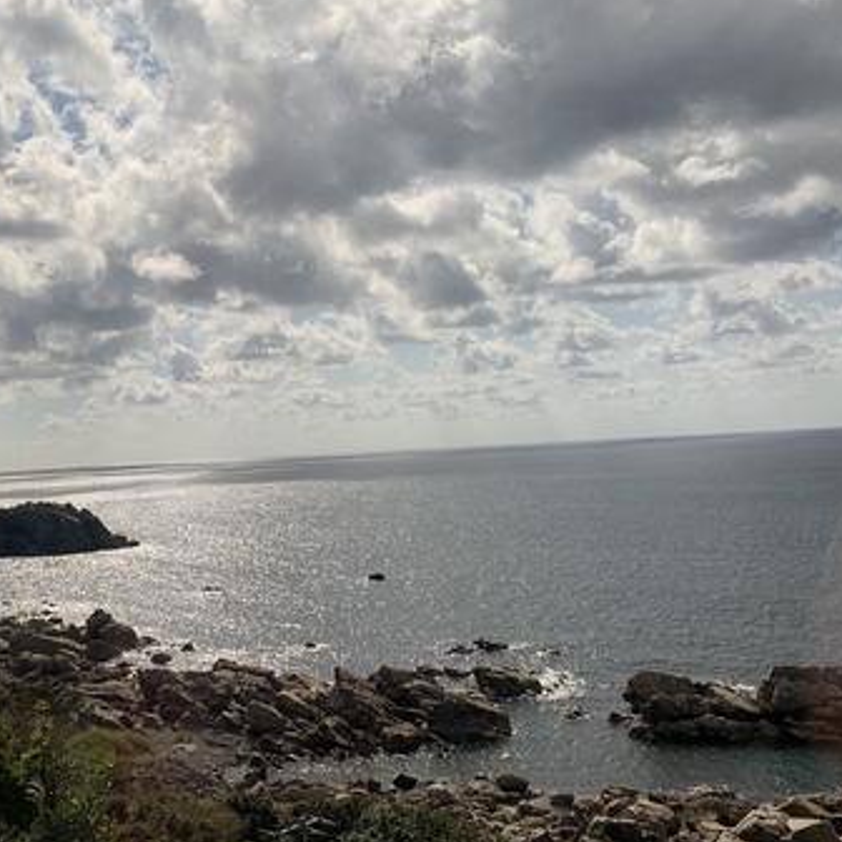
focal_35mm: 41
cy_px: 424
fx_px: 1128
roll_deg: +3.2
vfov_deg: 40.9
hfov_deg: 39.3
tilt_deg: +3.1
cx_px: 163
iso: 25
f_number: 1.8
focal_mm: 4.25
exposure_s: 1/4274
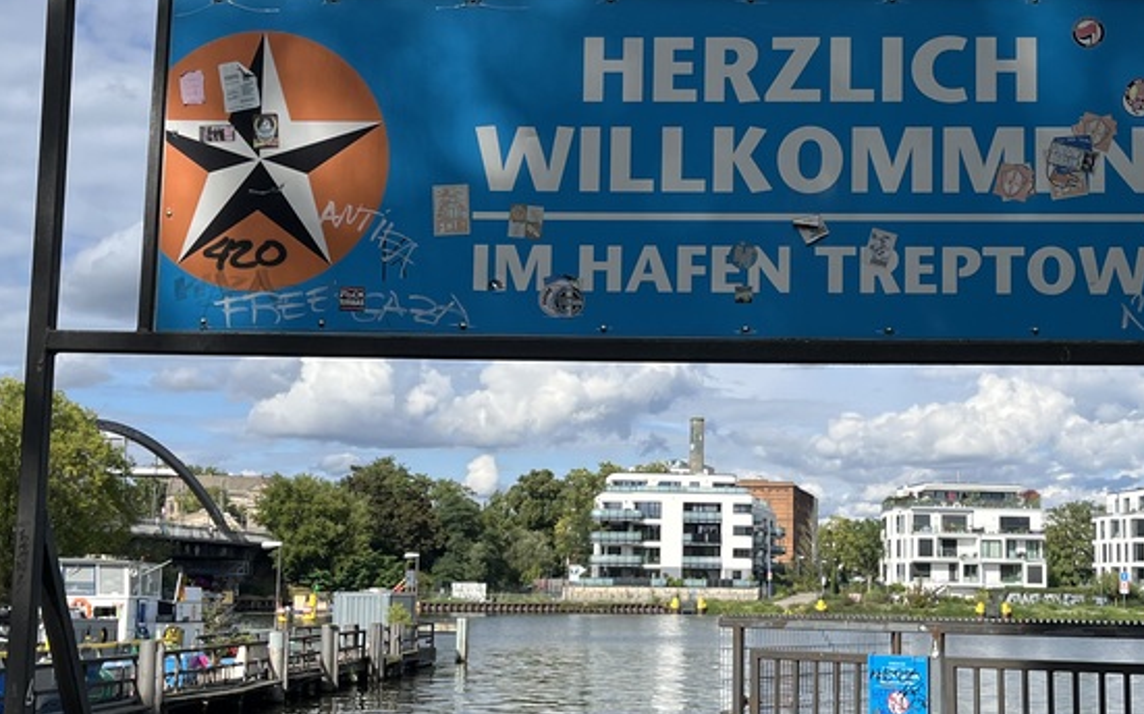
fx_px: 1558
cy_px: 417
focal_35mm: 50
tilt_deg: +7.2
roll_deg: -1.1
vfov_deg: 25.8
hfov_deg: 40.2
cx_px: 681
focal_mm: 5.1
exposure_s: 1/4484
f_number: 1.6
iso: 50
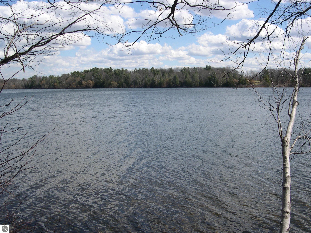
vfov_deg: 37.7
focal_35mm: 38
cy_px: 116
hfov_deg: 49.0
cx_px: 156
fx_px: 341
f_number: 7.6
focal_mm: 8
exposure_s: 1/240
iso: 100
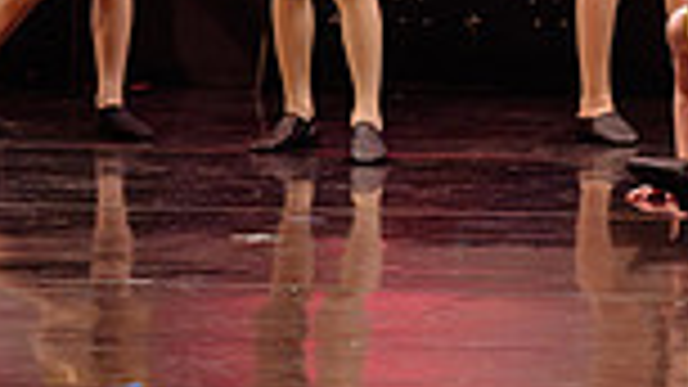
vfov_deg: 2.6
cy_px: -402
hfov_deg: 4.6
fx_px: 8500
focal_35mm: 466
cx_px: 502
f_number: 2.8
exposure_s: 1/200
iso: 1600
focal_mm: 116
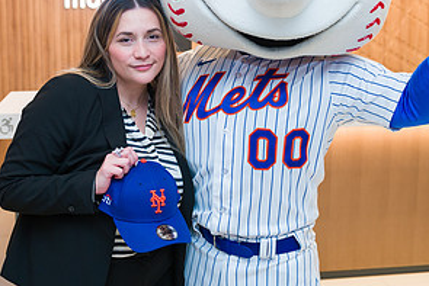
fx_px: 632
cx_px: 177
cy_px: 80
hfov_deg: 37.4
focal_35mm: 53
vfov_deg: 25.3
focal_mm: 27
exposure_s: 1/200
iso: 400
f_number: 4
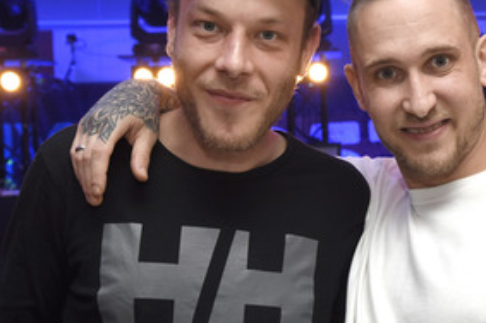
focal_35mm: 67
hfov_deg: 29.8
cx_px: 341
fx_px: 903
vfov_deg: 20.3
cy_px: 146
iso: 640
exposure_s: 1/125
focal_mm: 28
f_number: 5
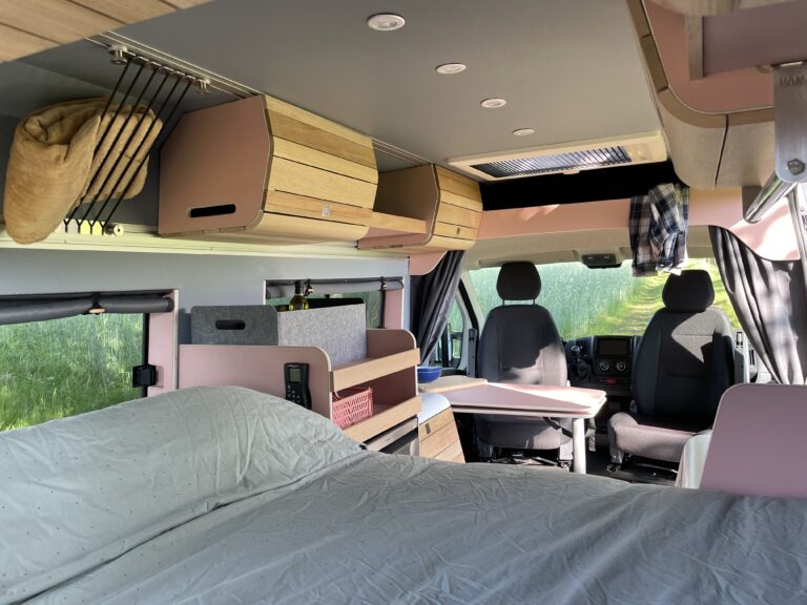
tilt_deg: -4.2
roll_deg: +1.4
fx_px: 606
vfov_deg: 53.1
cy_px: 302
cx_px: 404
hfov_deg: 67.3
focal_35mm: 26
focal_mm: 4.2
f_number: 1.6
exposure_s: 1/121
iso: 50
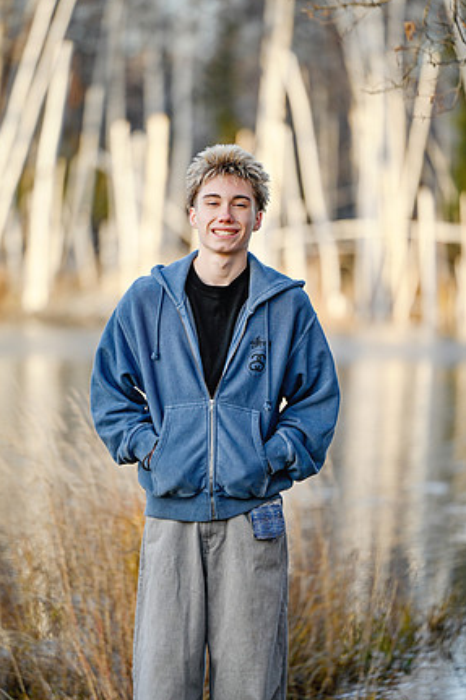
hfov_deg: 7.3
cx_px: 226
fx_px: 3653
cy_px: 344
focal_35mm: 188
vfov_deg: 10.9
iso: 100
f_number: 2.8
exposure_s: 1/320
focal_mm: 180
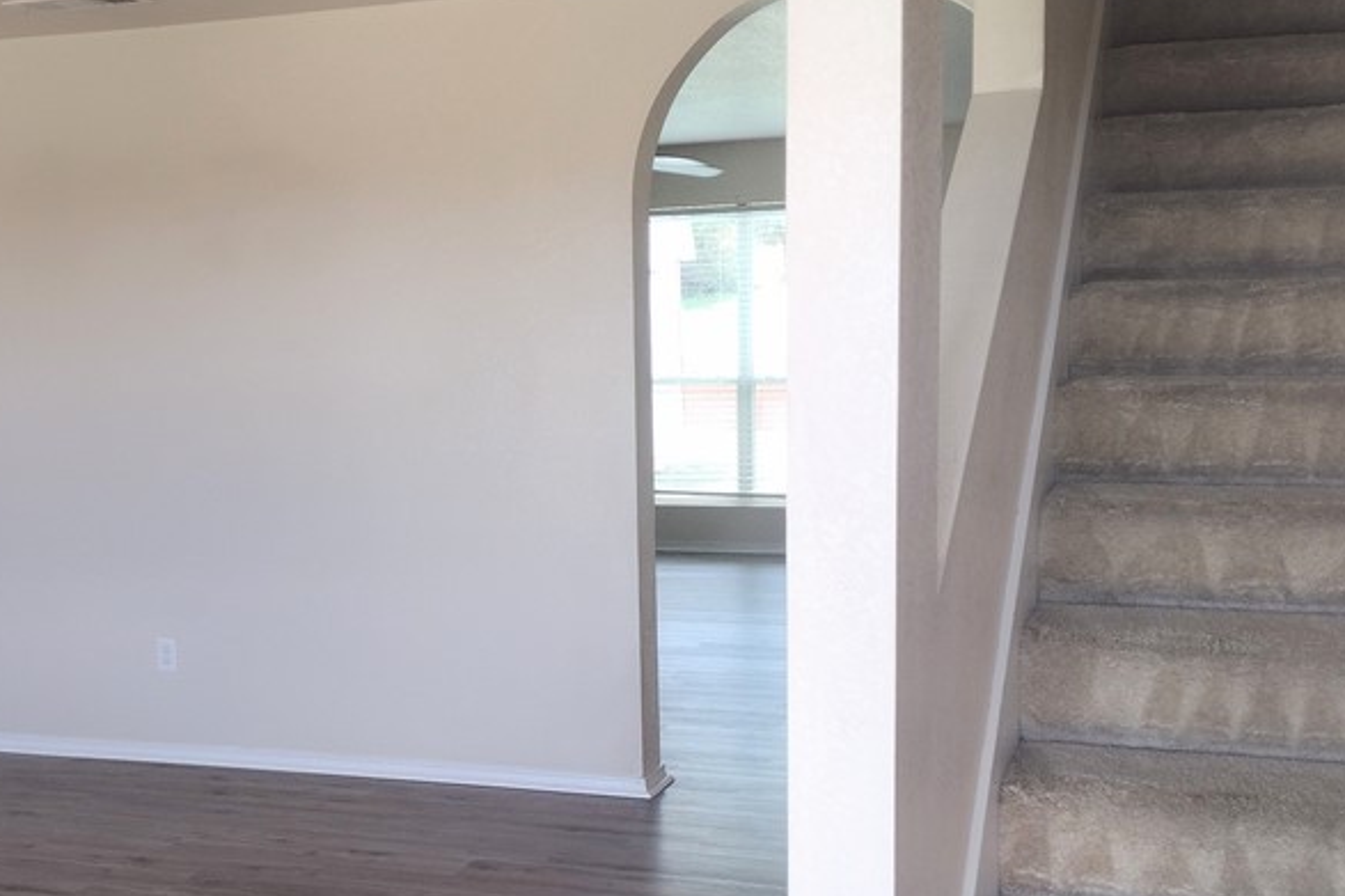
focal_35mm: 49
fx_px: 1830
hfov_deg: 40.1
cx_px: 516
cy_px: 557
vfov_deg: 27.4
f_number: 1.7
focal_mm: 4.71
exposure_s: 1/120
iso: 150
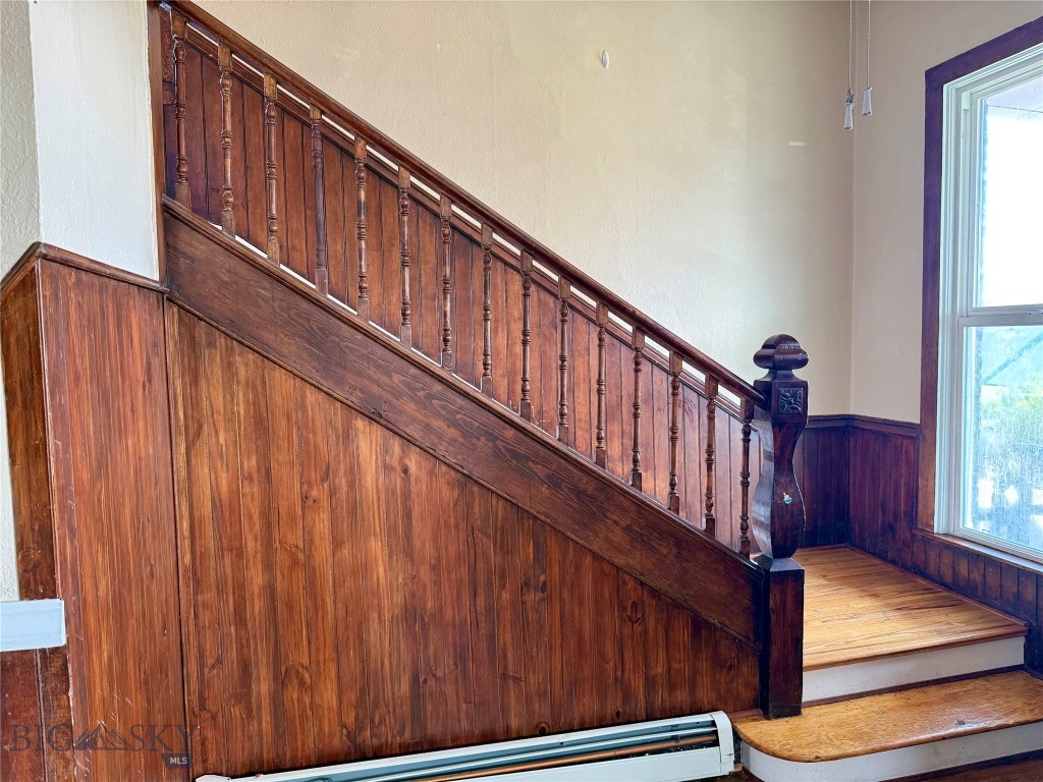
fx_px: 723
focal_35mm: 24
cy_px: 391
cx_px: 522
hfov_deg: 71.6
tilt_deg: -3.0
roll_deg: +0.6
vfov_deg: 56.8
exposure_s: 1/60
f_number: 1.78
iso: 250
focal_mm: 6.76
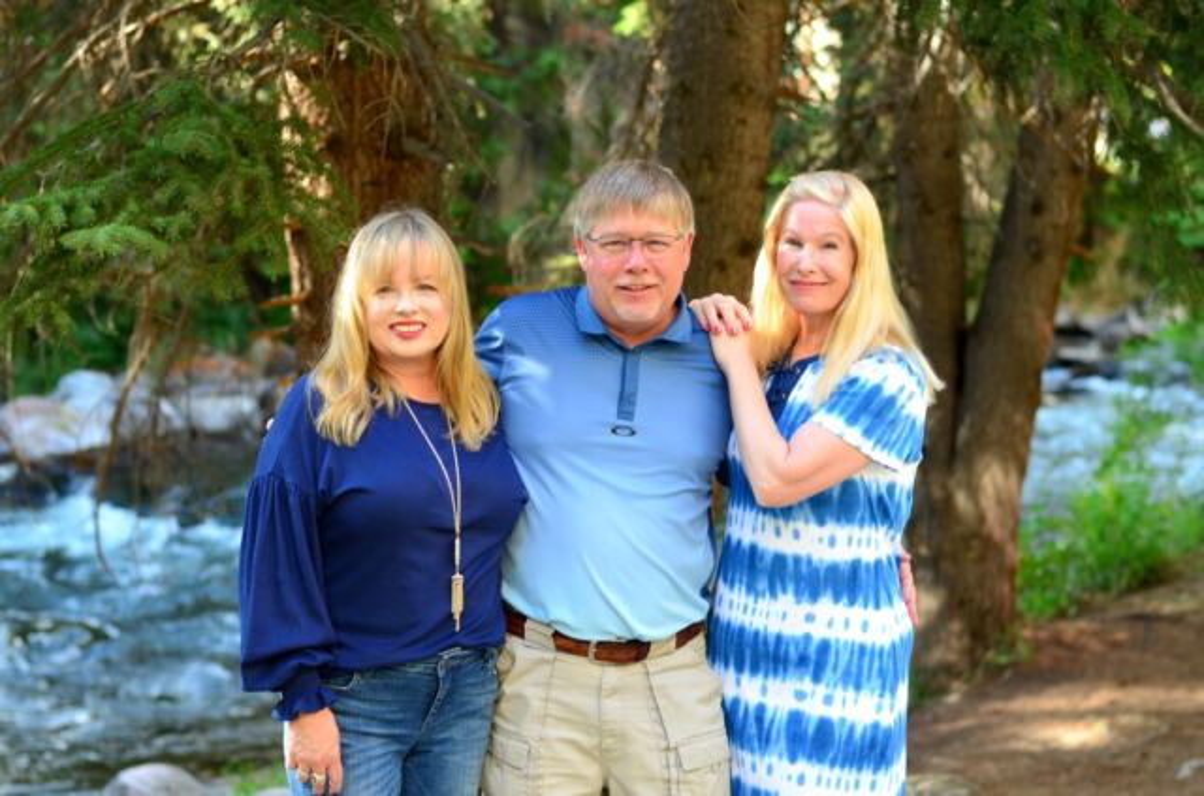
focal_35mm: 75
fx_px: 2502
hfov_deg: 27.1
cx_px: 602
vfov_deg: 18.1
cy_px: 398
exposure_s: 1/80
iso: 100
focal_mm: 50
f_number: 2.8
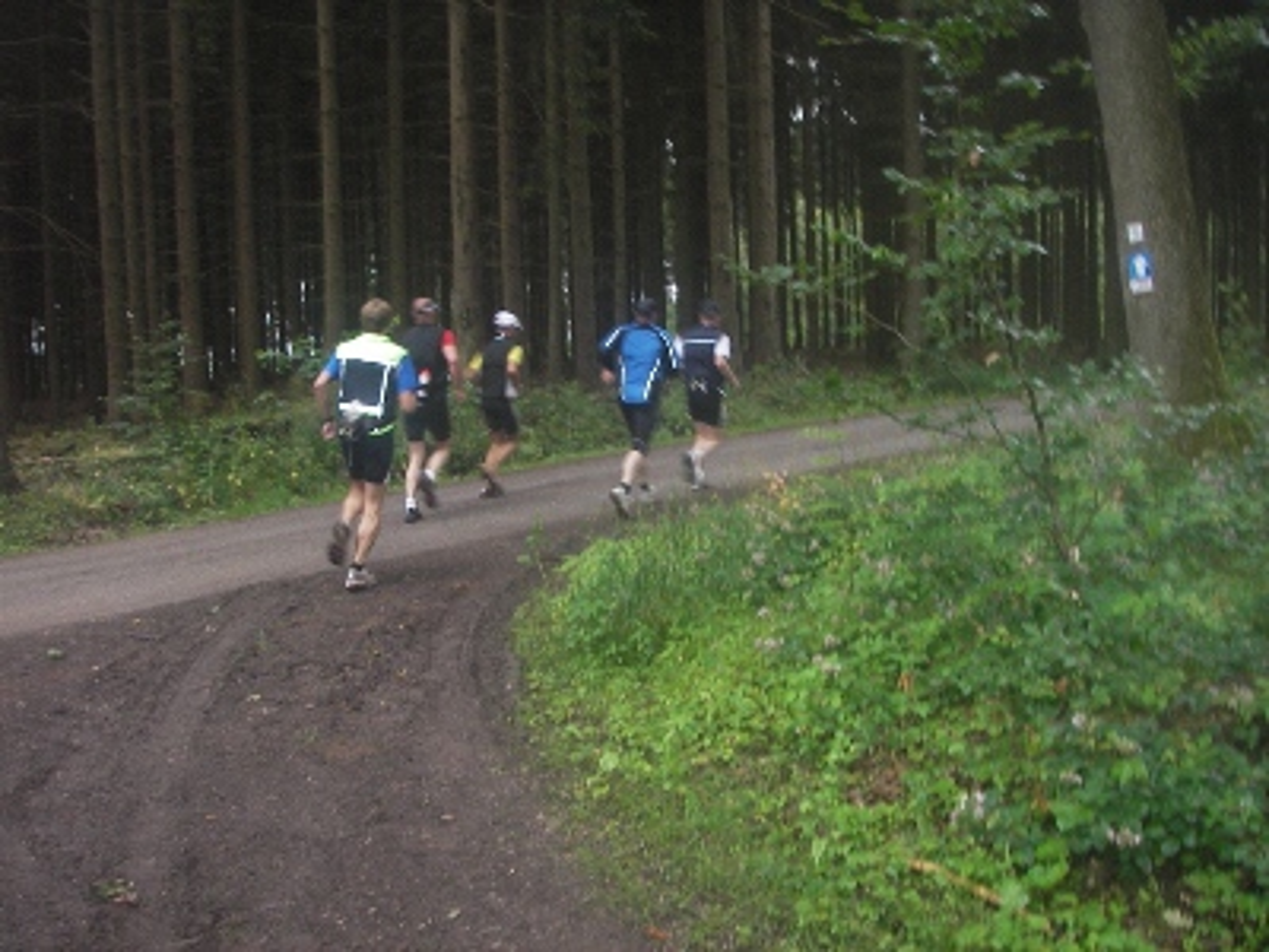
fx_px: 1393
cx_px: 634
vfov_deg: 37.7
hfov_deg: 49.0
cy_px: 476
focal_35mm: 38
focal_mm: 6.3
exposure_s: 1/30
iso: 100
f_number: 3.3
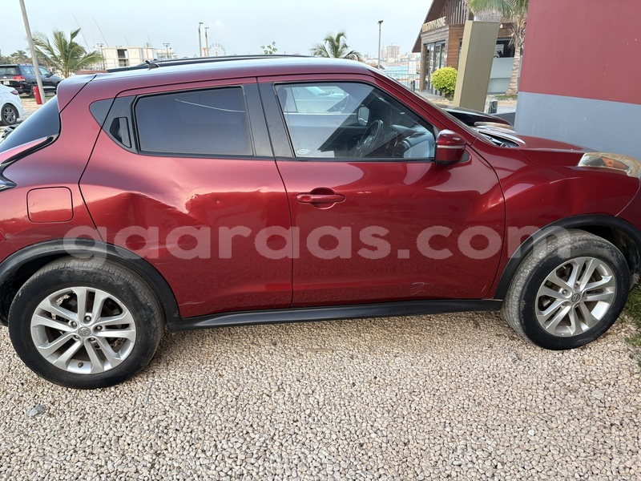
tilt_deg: -17.8
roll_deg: +2.2
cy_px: 240
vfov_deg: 53.1
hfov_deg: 67.3
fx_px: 481
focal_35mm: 26
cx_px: 320
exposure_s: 1/122
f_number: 1.6
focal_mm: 5.96
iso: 64
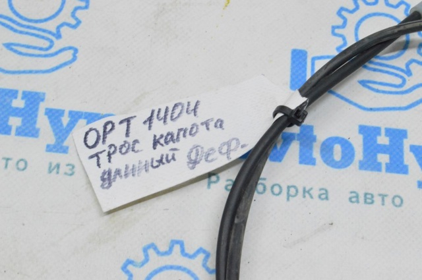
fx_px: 966
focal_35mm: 82
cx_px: 211
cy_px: 140
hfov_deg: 24.6
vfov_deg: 16.5
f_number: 20
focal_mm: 55
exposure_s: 1/20
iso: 6400
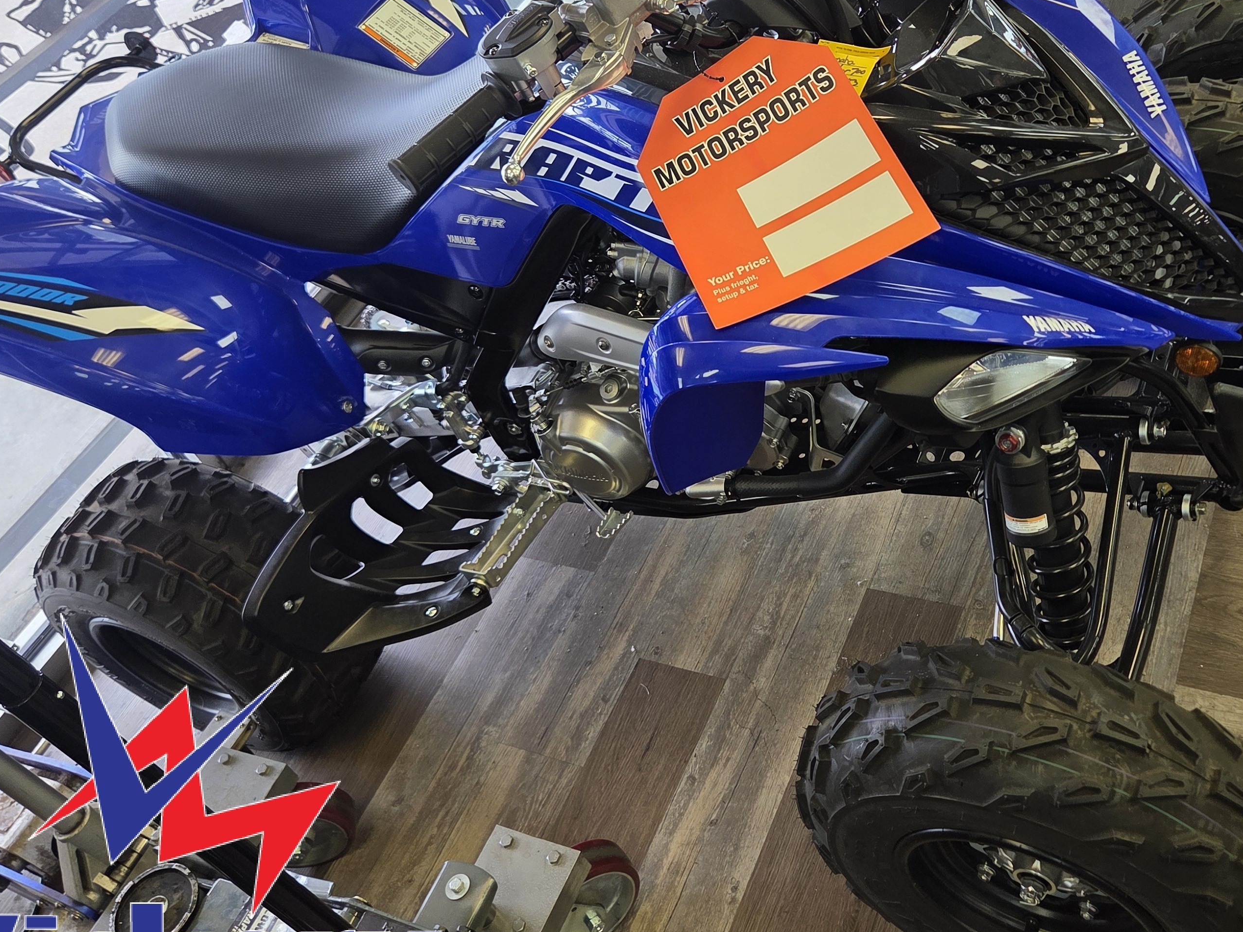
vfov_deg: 39.5
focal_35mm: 36
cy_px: 381
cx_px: 720
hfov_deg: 51.1
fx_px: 1293
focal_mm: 5.4
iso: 100
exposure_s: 1/120
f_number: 1.8
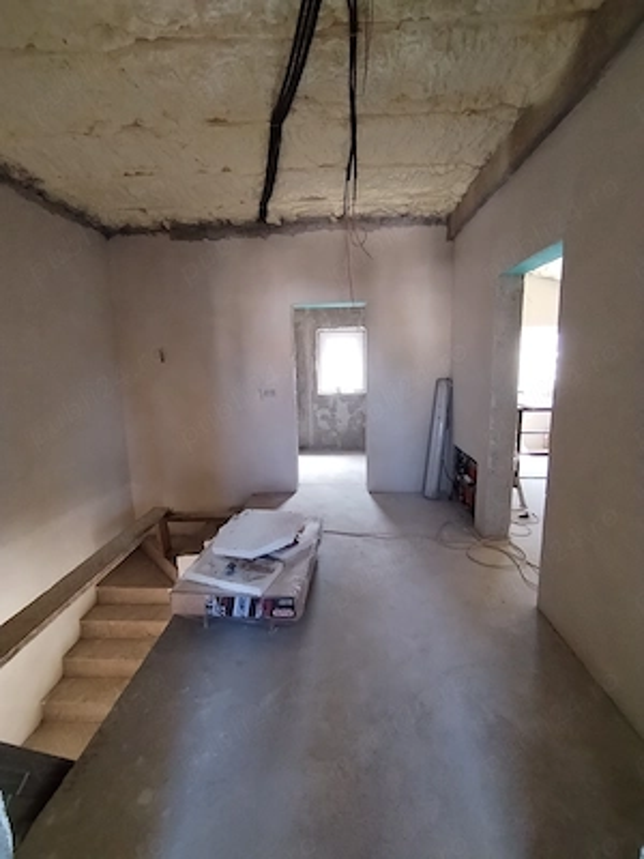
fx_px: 397
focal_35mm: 16
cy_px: 430
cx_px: 322
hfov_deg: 78.1
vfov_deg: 94.5
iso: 606
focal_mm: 1.42
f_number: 2.2
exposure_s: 1/30
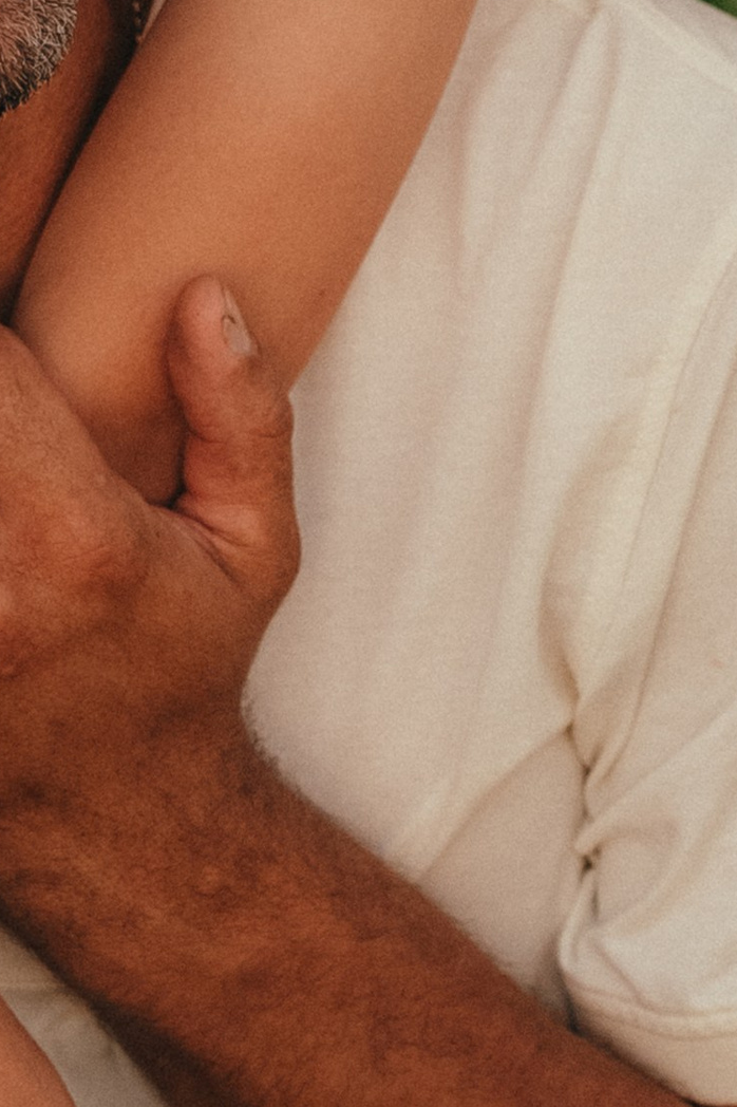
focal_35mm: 242
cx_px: -134
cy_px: -66
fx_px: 7436
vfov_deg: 8.5
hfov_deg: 5.6
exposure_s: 1/320
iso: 640
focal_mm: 44
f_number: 3.2
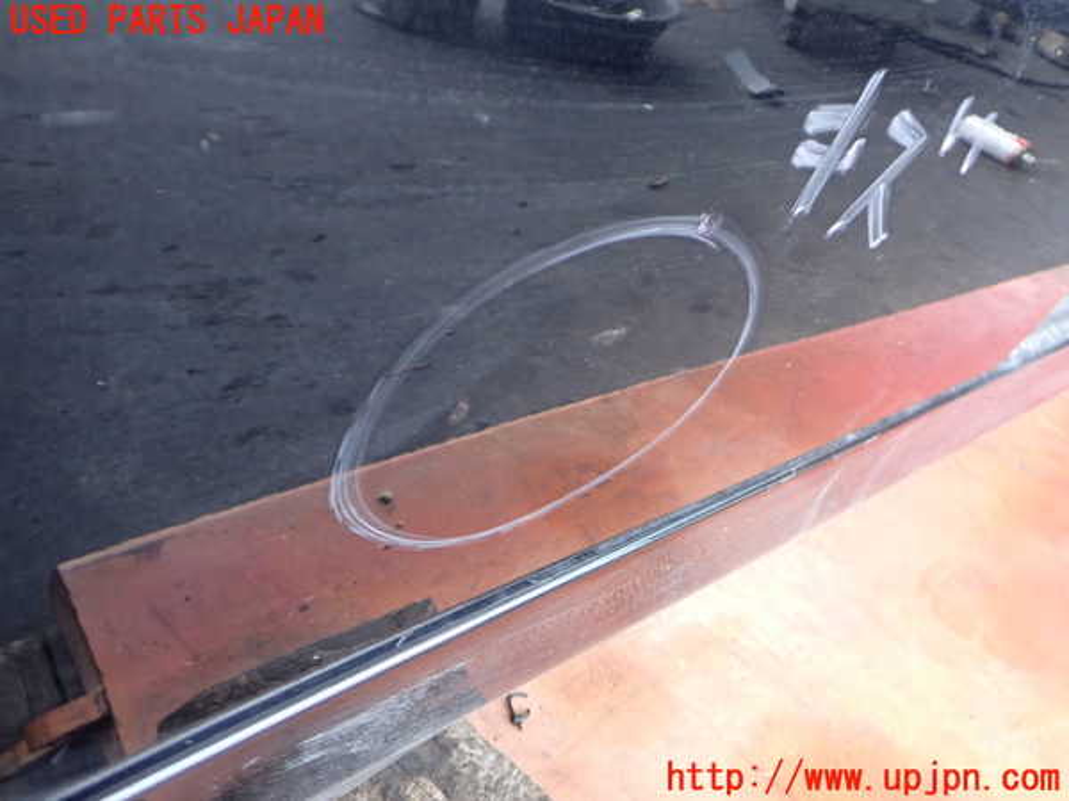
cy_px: 400
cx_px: 534
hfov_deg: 60.0
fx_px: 926
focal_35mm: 30
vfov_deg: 46.8
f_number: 2.3
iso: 250
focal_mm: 5.4
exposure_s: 1/100
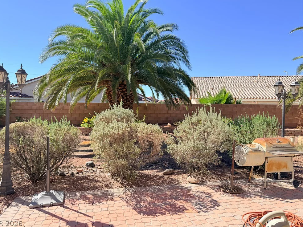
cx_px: 146
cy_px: 110
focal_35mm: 25
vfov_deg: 54.9
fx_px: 219
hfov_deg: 69.4
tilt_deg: -1.4
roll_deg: +0.8
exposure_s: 1/2525
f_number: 1.78
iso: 100
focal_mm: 6.76
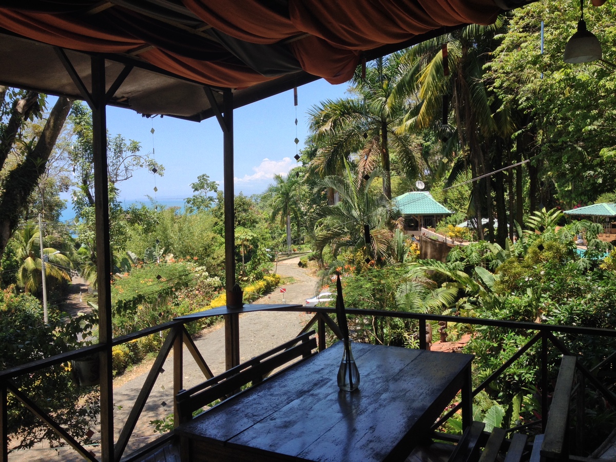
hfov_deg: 52.6
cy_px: 231
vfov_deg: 40.7
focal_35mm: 35
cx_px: 308
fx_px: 623
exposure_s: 1/657
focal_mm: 4.28
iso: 50
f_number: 2.4
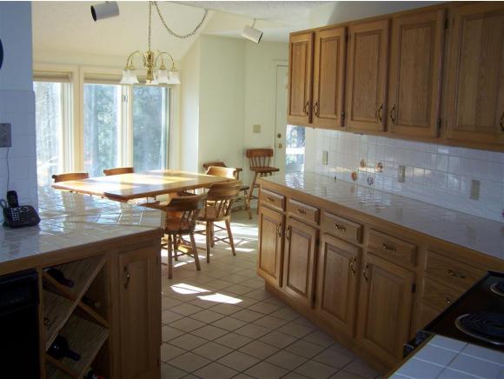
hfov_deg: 48.9
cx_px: 252
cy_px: 190
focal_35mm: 38
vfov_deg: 37.8
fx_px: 554
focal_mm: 6.3
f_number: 2.8
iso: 80
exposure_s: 1/60
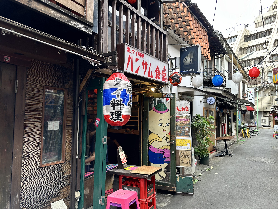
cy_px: 104
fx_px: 193
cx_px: 139
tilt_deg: +3.4
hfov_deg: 71.6
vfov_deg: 56.8
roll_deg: -1.4
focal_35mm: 24
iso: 80
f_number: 1.78
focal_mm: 6.86
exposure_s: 1/121
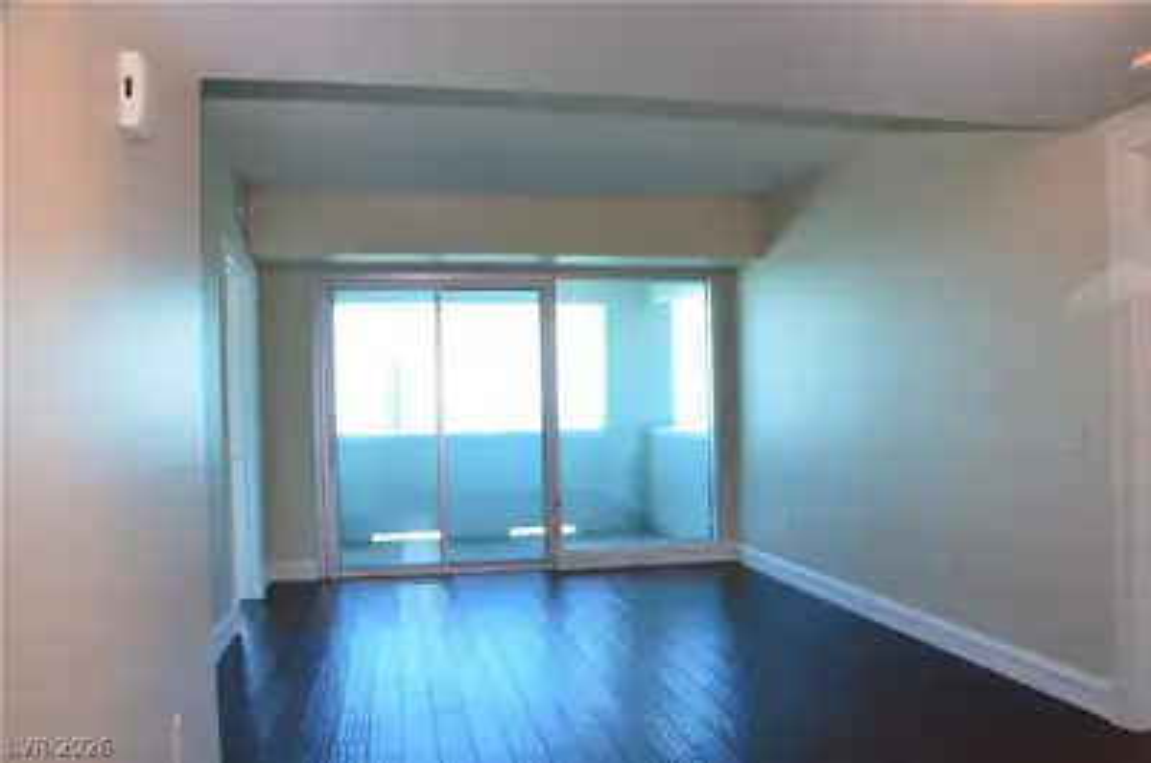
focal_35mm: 27
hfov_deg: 67.5
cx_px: 576
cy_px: 382
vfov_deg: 47.7
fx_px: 862
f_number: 9
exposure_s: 1/30
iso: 400
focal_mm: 18
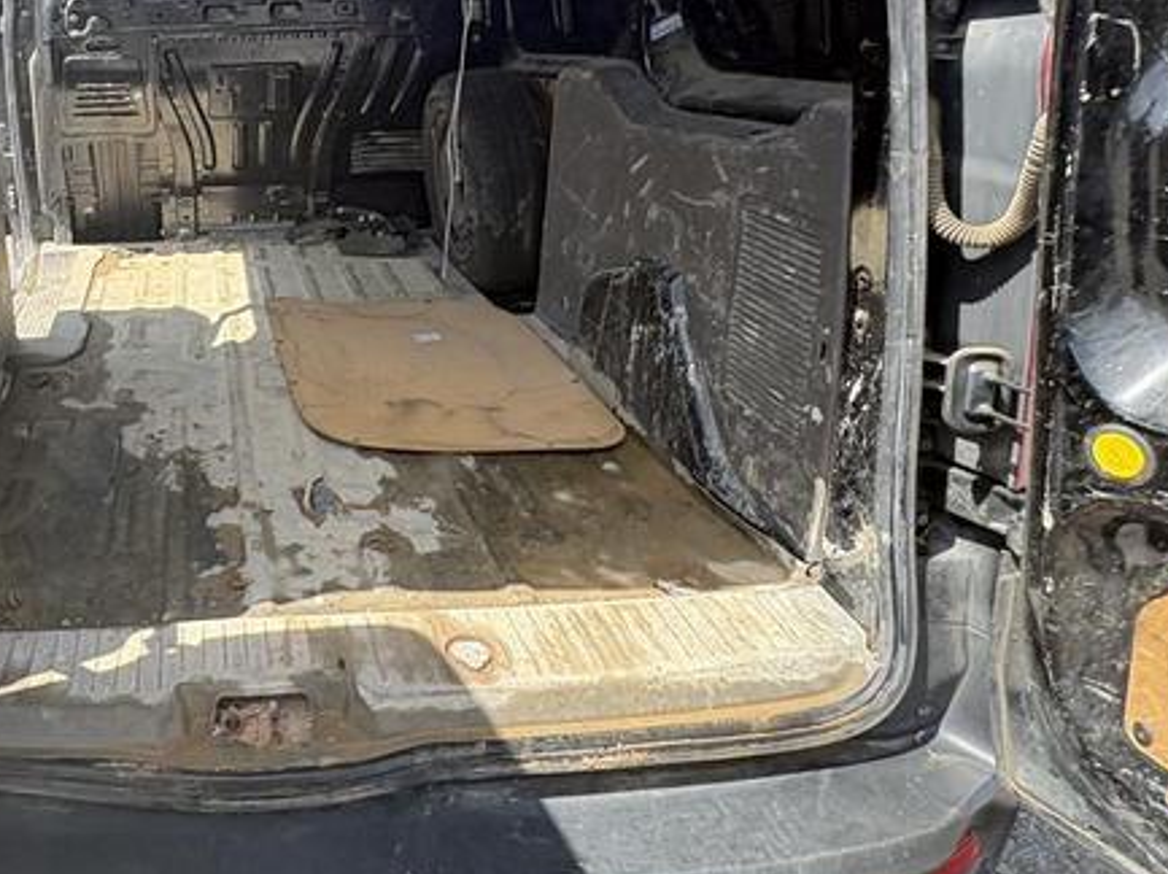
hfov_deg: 56.7
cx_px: 216
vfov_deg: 46.3
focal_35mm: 29
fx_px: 978
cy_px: 210
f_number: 2.2
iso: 64
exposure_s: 1/302
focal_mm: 2.22
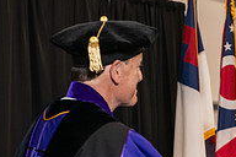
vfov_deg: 6.5
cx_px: 279
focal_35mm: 211
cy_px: 154
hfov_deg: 9.6
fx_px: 1383
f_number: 5
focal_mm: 70
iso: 1600
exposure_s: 1/125
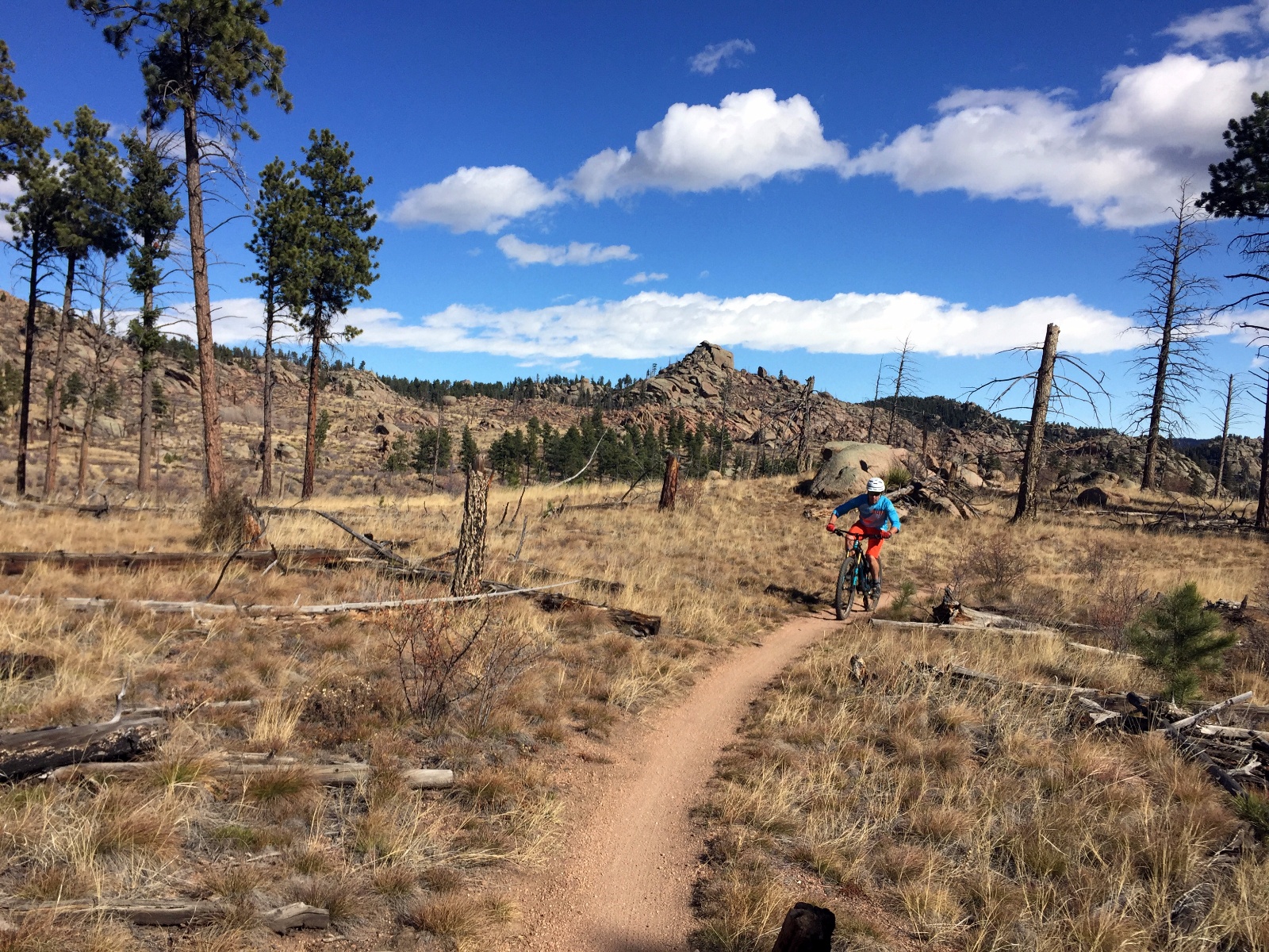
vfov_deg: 48.2
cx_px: 634
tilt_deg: -4.3
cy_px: 476
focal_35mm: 29
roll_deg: -0.1
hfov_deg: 61.7
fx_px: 1063
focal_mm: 4.15
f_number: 2.2
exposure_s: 1/3300
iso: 32
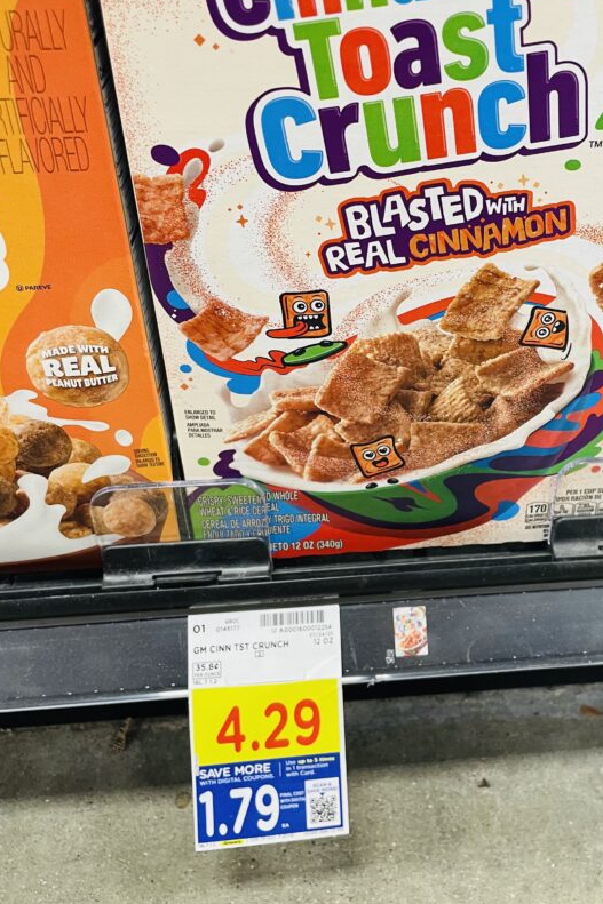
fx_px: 880
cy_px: 375
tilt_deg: -33.7
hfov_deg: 37.2
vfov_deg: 54.2
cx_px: 431
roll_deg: +0.0
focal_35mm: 35
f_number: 1.6
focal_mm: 4.2
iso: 125
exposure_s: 1/60
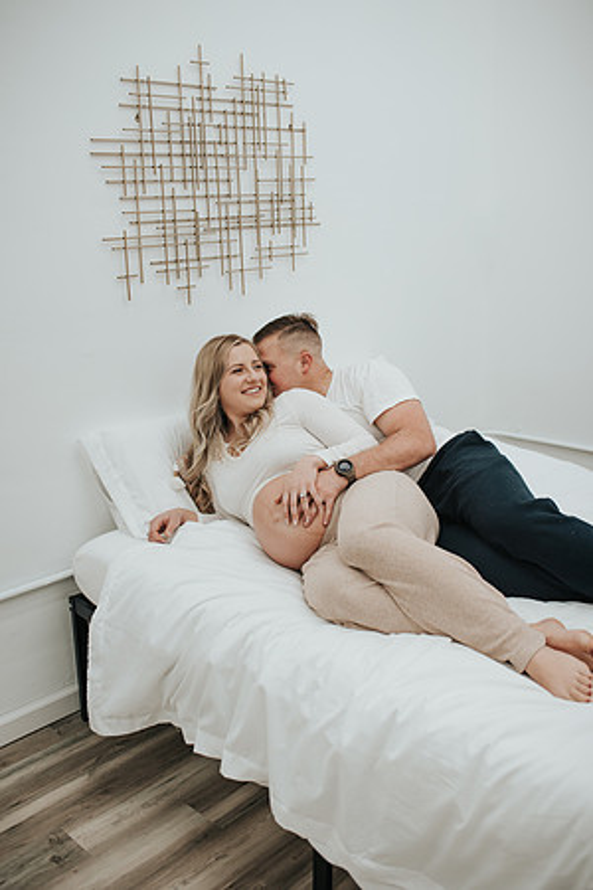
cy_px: 445
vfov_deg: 54.4
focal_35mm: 35
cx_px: 296
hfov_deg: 37.9
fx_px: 865
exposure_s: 1/250
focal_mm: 35
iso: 280
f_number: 2.8
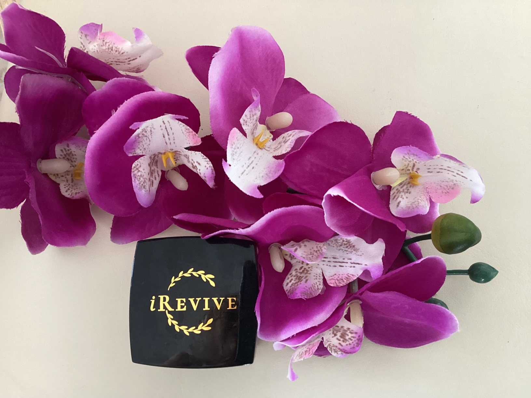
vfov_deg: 45.4
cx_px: 266
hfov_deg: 58.4
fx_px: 476
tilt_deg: -84.0
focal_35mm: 31
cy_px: 199
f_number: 2.4
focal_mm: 3.3
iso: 320
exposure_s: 1/40
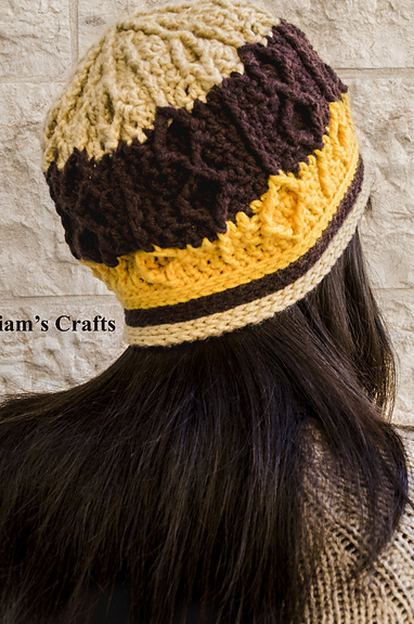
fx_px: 692
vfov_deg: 48.5
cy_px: 282
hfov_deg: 33.3
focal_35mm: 40
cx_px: 190
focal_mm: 24
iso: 400
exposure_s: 1/30
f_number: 9
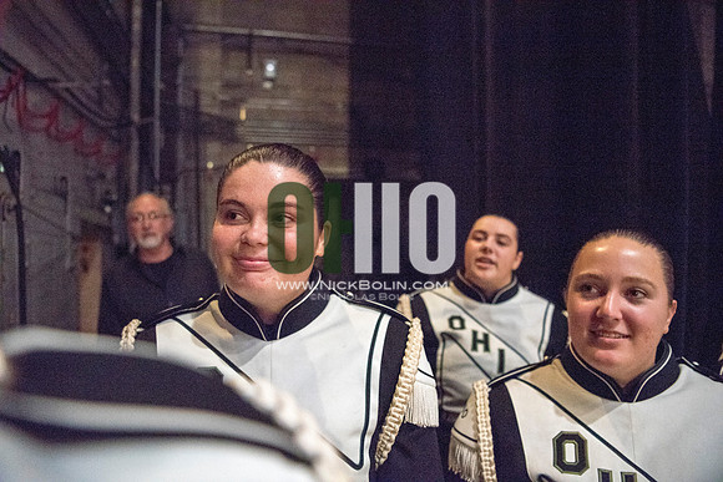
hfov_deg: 73.7
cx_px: 362
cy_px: 241
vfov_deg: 53.2
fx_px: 482
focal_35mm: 24
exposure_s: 1/400
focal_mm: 24
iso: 4000
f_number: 2.8
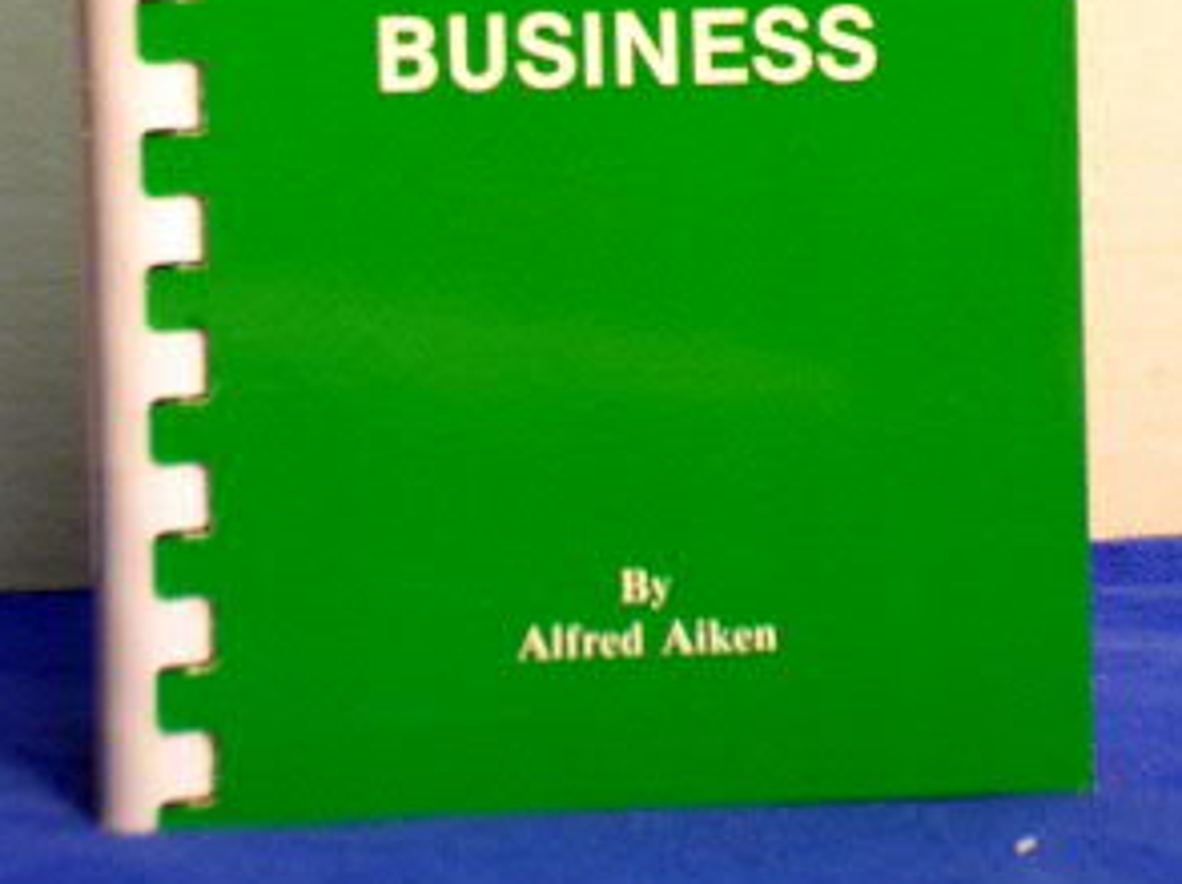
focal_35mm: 128
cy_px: 100
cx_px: 587
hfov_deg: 15.4
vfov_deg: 11.5
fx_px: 4367
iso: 100
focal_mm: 14.7
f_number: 4.5
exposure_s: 1/34.2
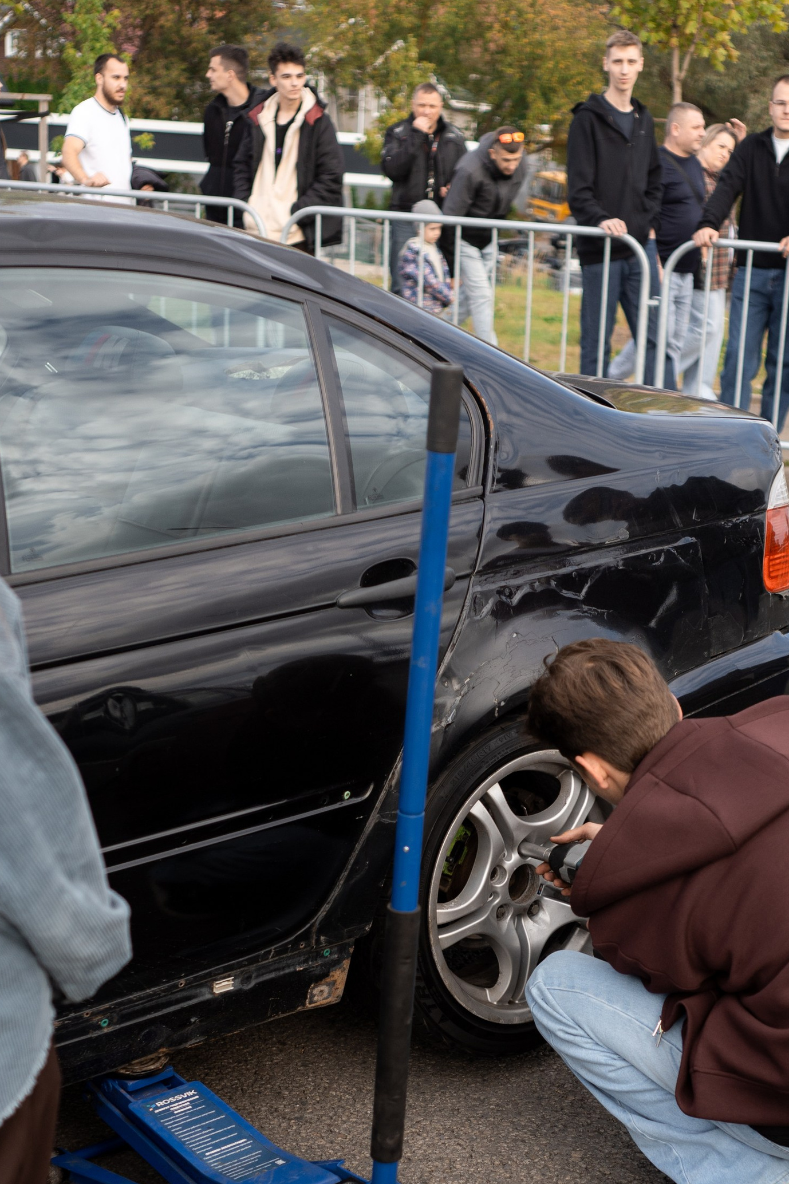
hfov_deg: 20.9
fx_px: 2137
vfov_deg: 30.5
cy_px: 862
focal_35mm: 65
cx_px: 512
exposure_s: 1/800
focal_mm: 35
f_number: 2.2
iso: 100
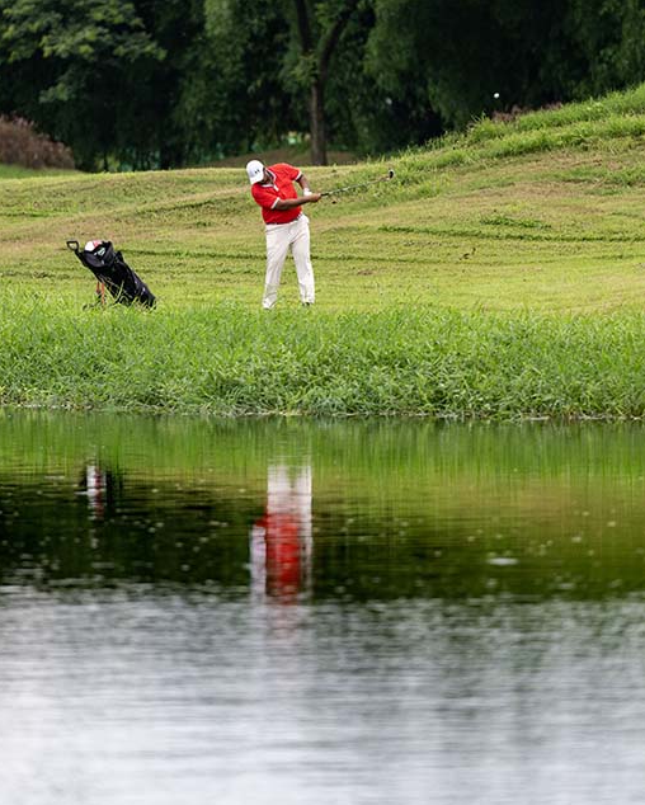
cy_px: 405
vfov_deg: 6.8
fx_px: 6770
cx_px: 297
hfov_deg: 5.5
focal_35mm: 284
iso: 360
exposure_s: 1/3200
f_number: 2.8
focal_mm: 200
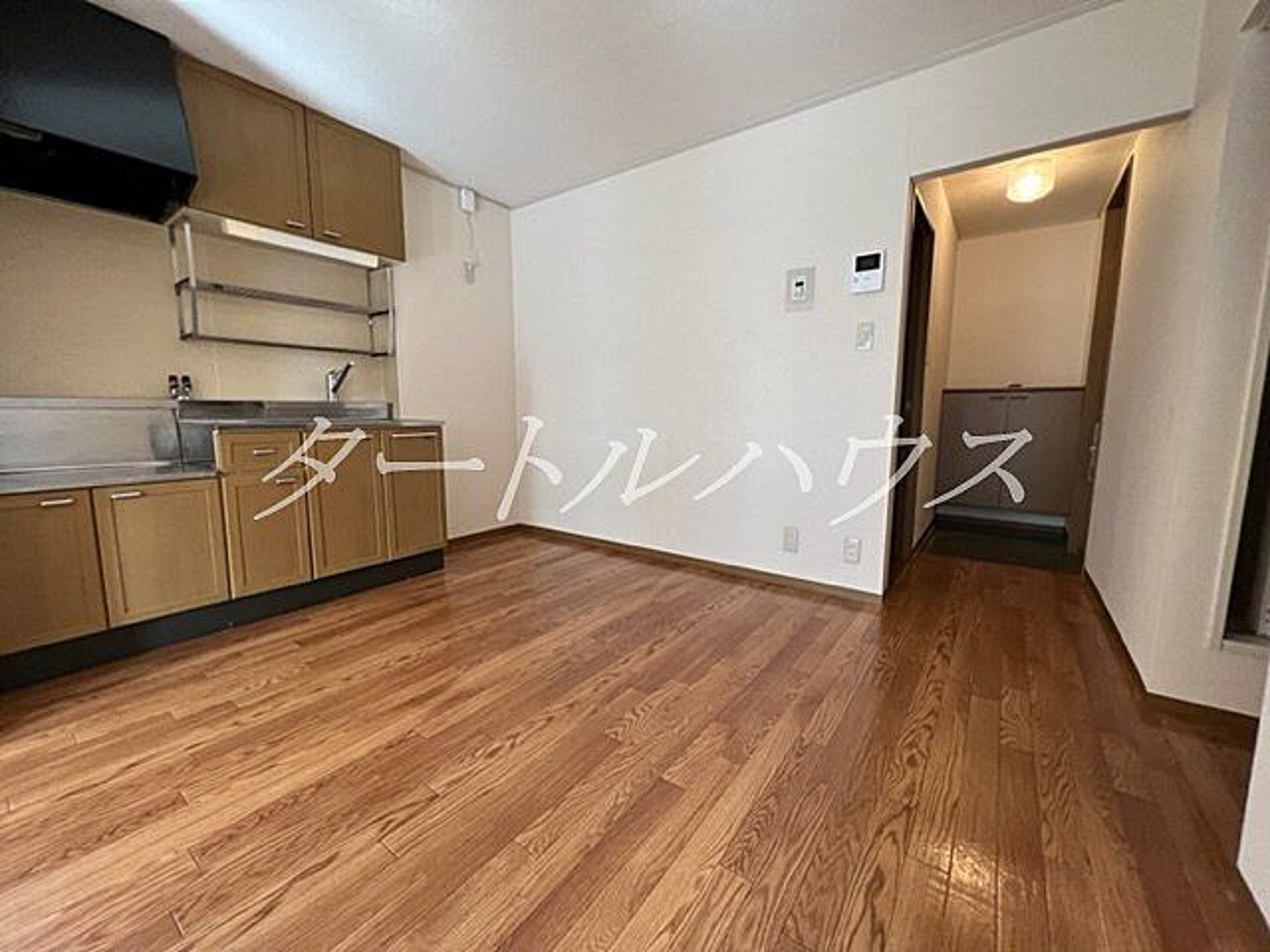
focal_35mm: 13
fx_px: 477
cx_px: 635
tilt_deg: -7.7
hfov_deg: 106.2
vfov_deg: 89.9
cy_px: 476
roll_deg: -0.7
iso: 160
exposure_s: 1/121
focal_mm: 1.57
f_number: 1.8
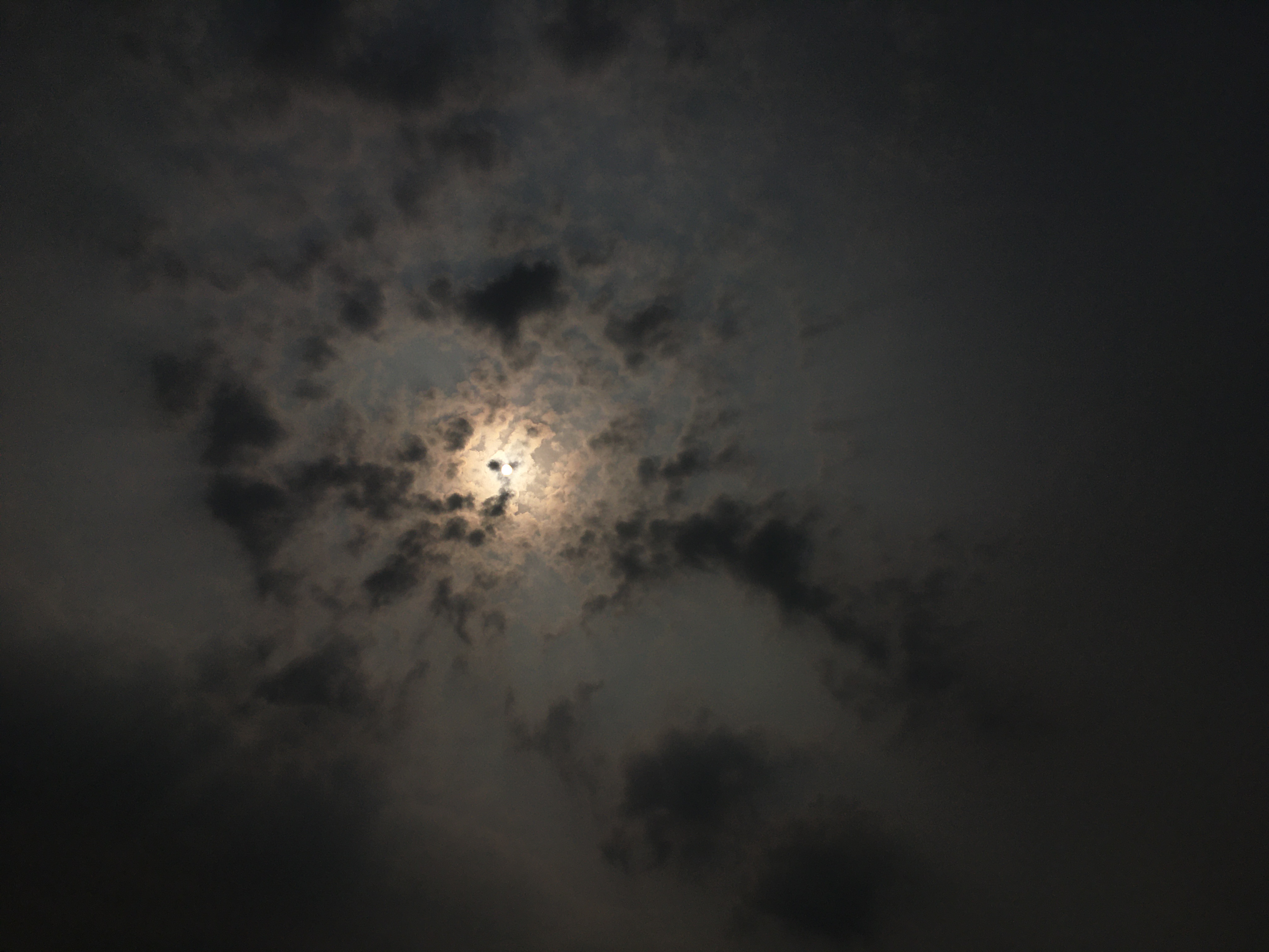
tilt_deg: +52.4
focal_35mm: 29
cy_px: 476
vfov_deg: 48.2
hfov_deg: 61.7
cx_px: 634
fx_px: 1063
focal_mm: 4.15
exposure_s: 1/76923
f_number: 2.2
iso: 25
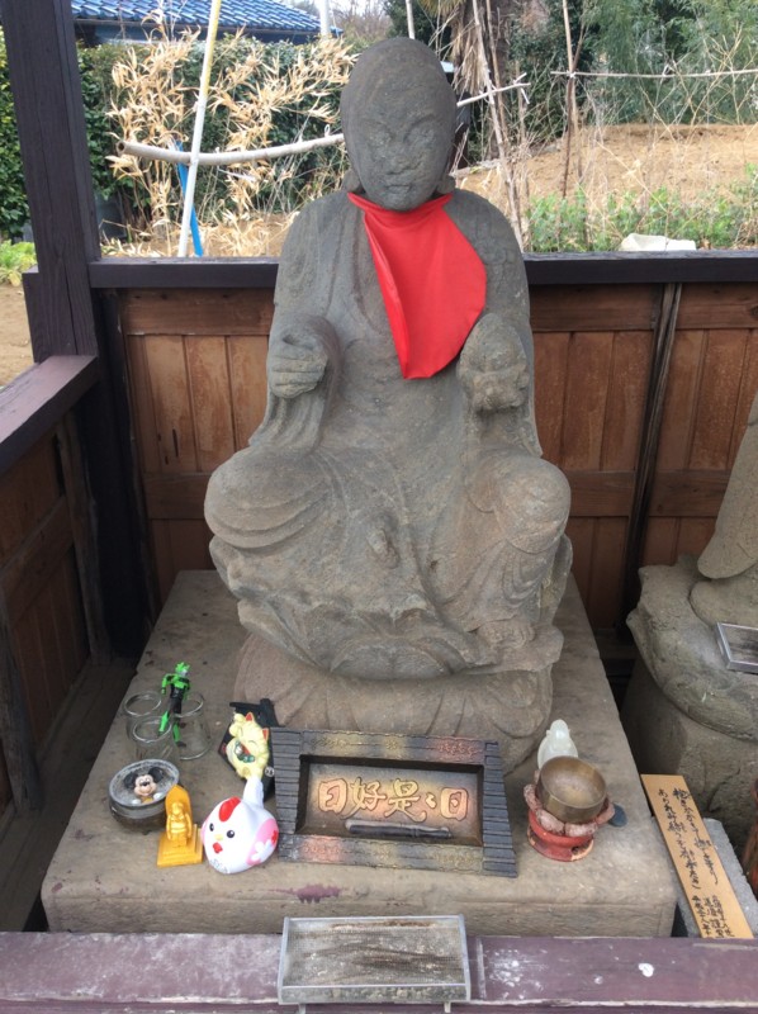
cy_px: 507
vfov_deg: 56.9
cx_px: 379
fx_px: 936
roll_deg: +1.4
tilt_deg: -25.8
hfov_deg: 44.1
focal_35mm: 32
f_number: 2.4
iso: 32
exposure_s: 1/140
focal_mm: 3.3
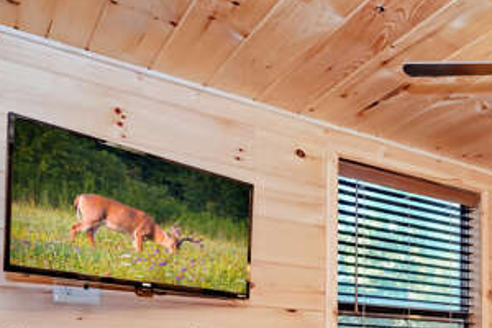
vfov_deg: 29.4
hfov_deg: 39.0
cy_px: 361
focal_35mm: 41
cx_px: 541
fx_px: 560
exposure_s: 1/60
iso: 1600
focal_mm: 16
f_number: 7.1
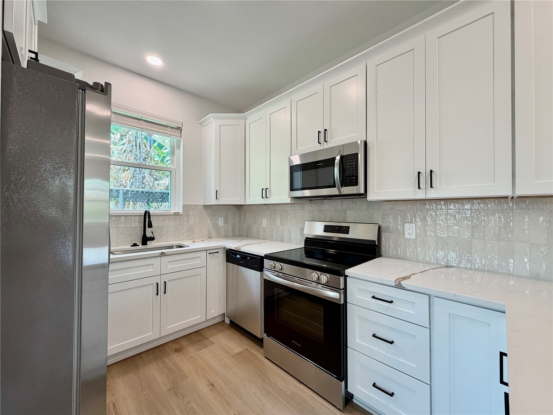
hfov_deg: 102.1
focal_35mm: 14
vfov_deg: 85.7
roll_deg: +0.5
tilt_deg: +0.5
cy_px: 208
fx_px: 224
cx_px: 276
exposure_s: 1/120
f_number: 2.2
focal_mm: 2.22
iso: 160
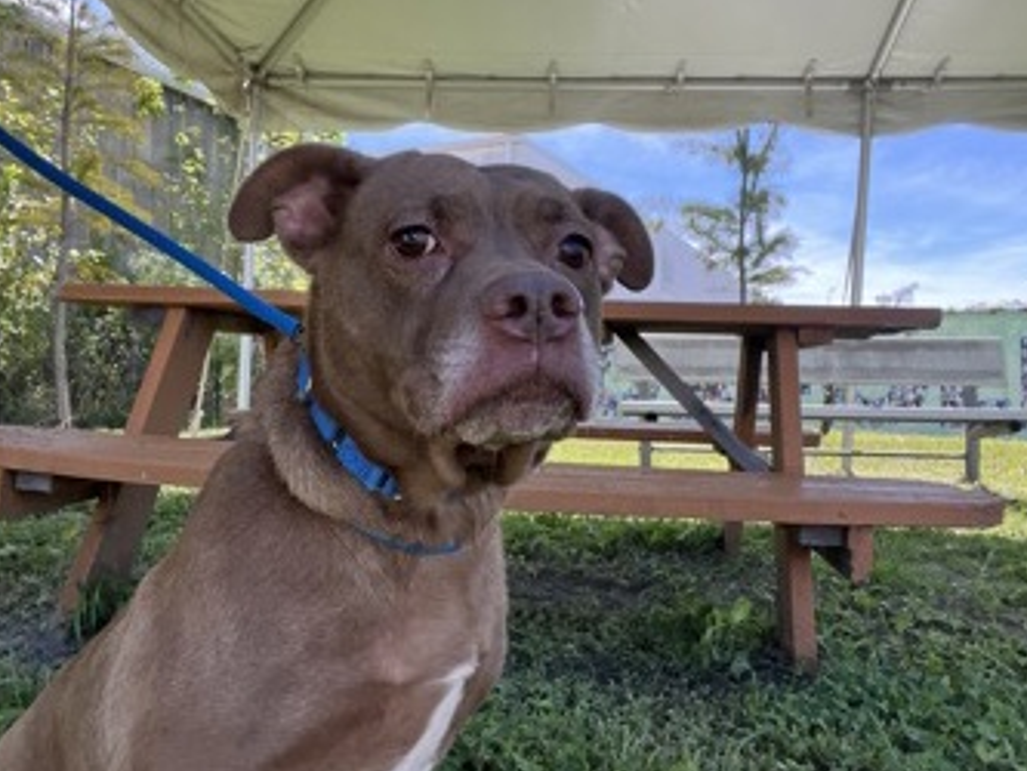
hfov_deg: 61.6
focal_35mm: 29
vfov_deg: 48.3
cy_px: 381
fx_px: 861
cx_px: 509
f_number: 2.2
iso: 32
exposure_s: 1/256
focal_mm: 2.71
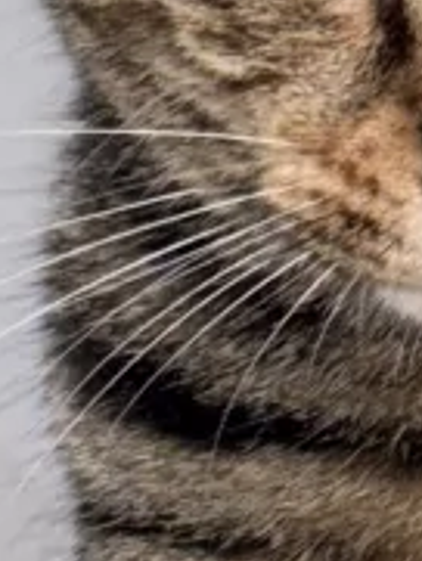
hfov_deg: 3.9
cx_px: 639
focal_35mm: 382
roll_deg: +6.1
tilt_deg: +17.8
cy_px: 468
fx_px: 6202
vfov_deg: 5.2
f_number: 1.78
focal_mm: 6.76
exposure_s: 1/16
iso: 64
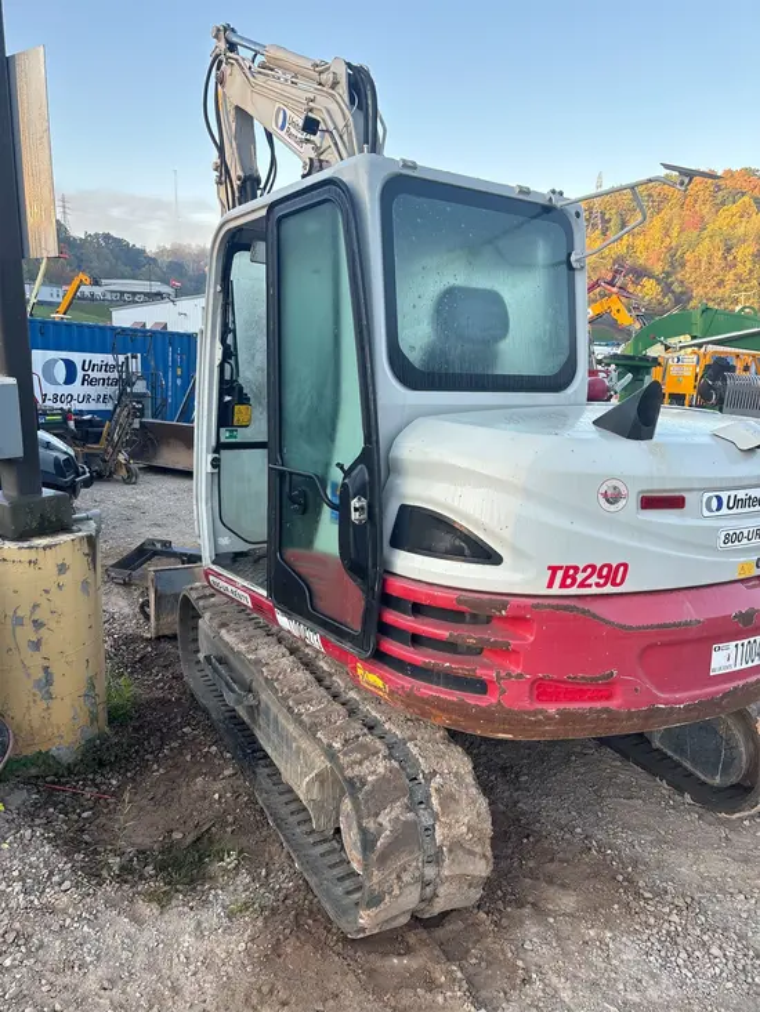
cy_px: 506
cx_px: 380
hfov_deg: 53.1
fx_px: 761
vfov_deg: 67.3
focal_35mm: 26
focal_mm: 5.96
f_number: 1.6
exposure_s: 1/288
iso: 50
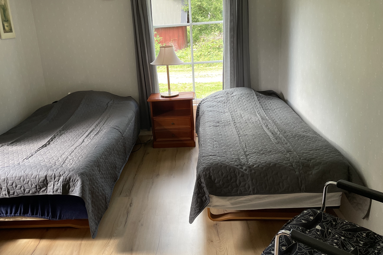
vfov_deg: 42.2
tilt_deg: -14.9
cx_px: 174
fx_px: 330
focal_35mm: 31
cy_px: 107
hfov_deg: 60.2
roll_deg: +3.0
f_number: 1.6
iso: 125
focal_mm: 4.2
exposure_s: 1/121
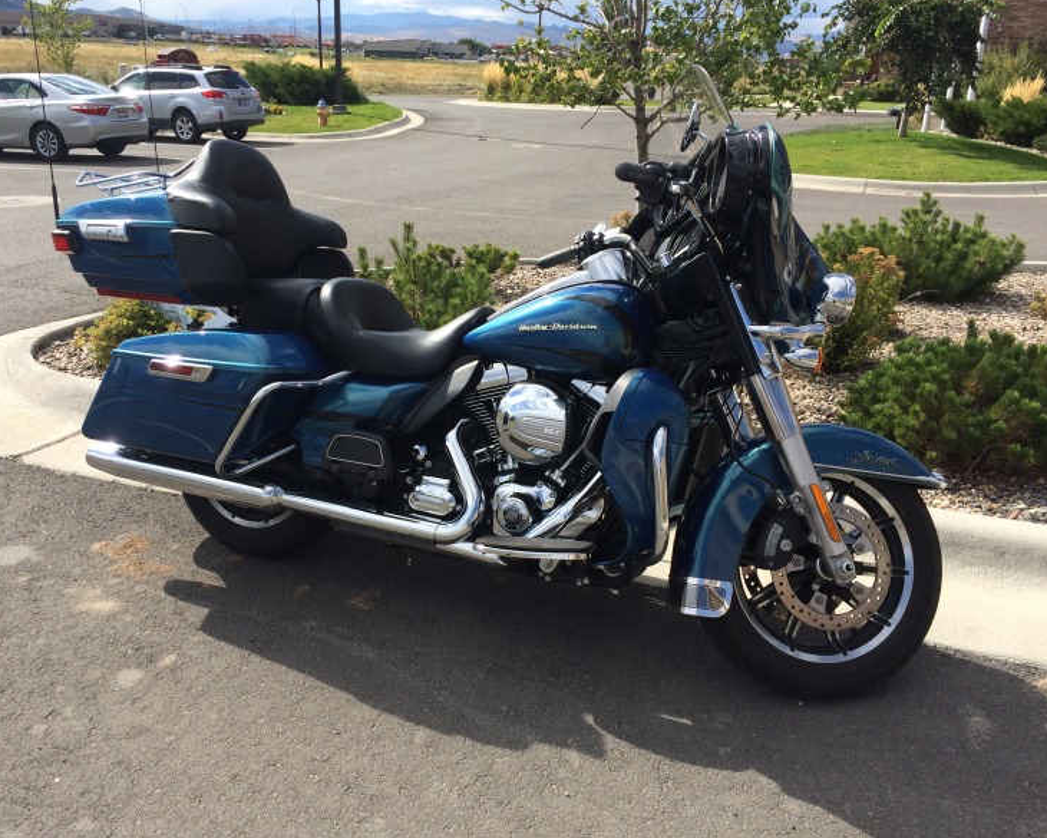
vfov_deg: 47.1
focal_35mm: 31
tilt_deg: -21.1
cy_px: 422
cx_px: 478
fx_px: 961
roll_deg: -0.8
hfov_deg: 57.1
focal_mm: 4.15
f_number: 2.2
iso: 32
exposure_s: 1/1282
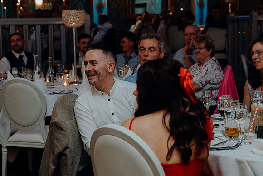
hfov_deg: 26.0
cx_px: 132
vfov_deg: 17.5
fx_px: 570
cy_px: 88
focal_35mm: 78
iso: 2500
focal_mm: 52
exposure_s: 1/160
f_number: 3.5
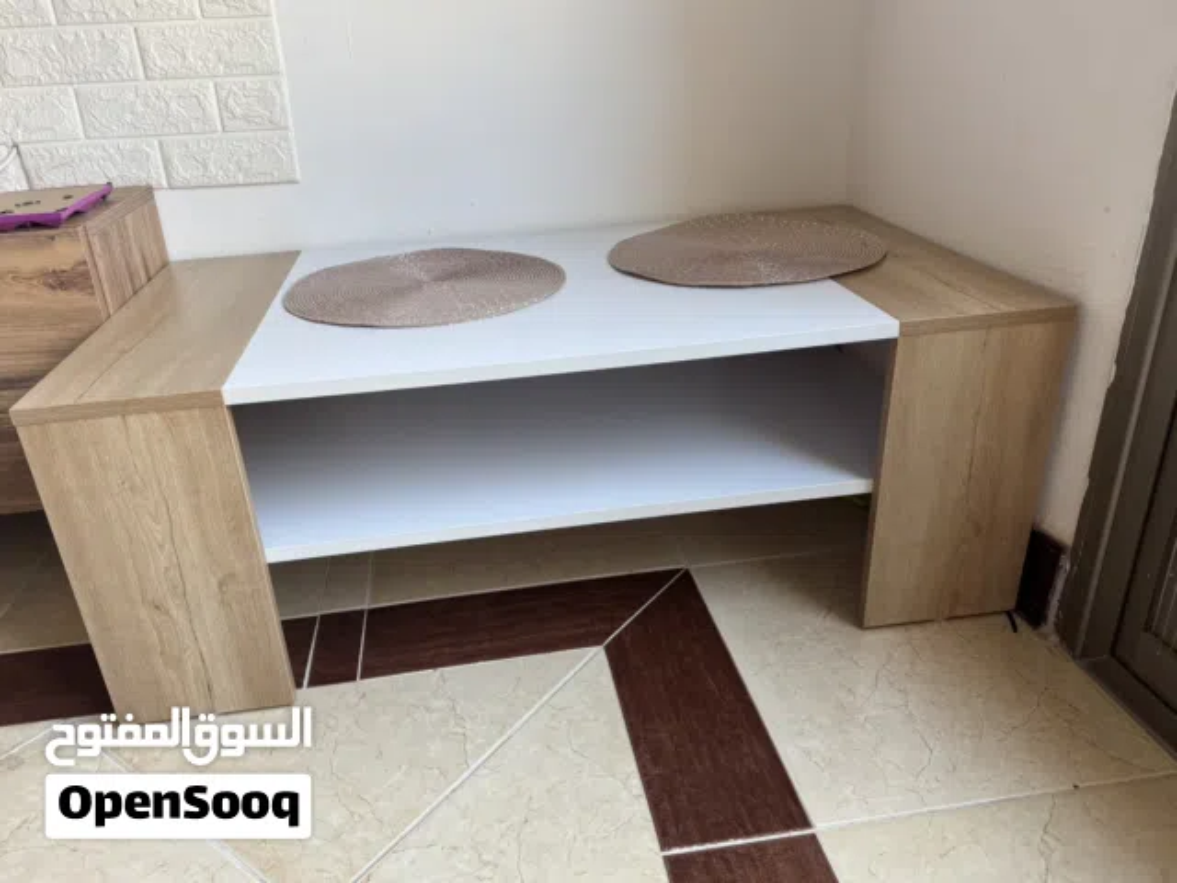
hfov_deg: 71.6
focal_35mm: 24
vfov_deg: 56.8
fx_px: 816
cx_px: 588
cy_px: 442
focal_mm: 6.76
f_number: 1.78
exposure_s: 1/121
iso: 200
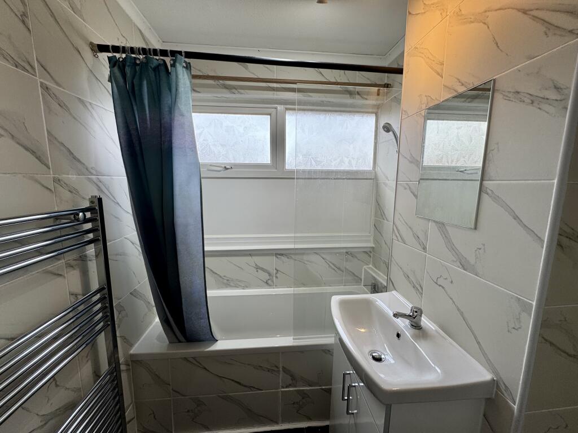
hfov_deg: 102.1
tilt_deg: -8.1
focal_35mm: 14
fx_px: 234
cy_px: 216
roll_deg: -0.7
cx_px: 289
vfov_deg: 85.7
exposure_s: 1/99
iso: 50
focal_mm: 2.22
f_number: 2.2
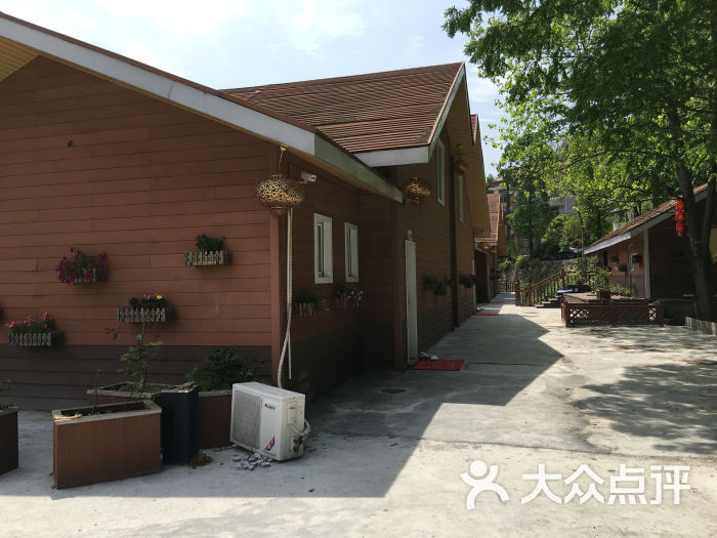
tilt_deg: +2.7
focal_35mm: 29
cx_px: 358
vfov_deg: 48.2
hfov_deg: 61.7
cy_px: 269
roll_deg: +0.7
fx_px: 601
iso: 25
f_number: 2.2
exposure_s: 1/1350
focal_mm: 4.15
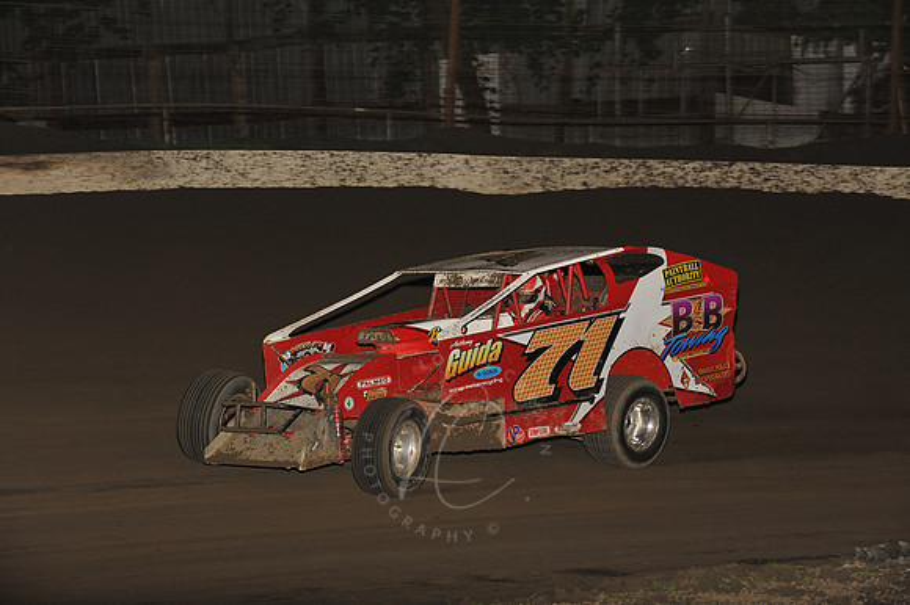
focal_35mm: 120
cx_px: 455
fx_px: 3031
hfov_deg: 17.1
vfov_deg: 11.4
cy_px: 302
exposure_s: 1/320
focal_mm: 120
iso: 1000
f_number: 7.1
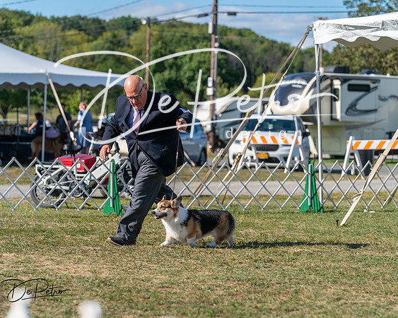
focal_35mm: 142
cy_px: 159
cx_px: 199
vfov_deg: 10.9
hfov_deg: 13.6
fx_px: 1671
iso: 125
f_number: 4.5
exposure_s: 1/1250
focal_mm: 126
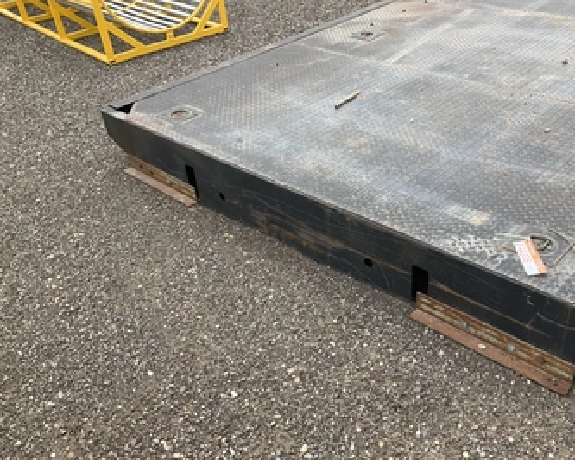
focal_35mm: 34
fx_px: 578
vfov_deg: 43.3
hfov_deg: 52.6
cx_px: 335
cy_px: 233
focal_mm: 3
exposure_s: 1/978
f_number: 1.8
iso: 25
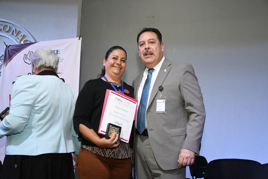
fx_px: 290
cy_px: 90
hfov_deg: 49.6
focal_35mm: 39
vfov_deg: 34.2
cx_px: 134
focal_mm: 26
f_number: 3.8
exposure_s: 1/160
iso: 2000
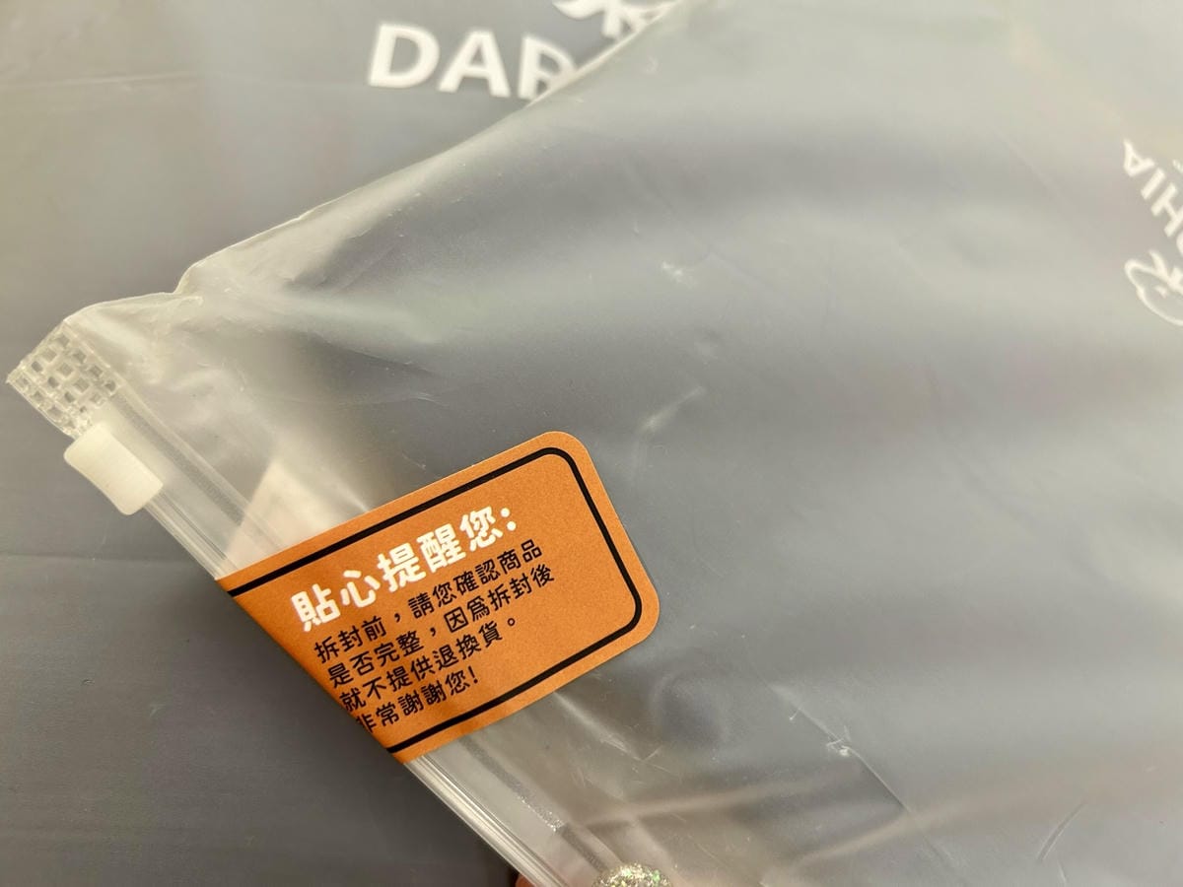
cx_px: 592
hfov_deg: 67.3
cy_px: 444
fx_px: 889
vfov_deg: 53.1
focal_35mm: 26
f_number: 1.5
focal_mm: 5.7
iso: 125
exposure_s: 1/66
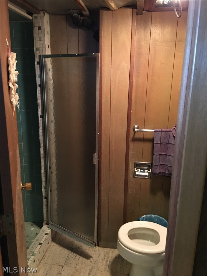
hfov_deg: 48.2
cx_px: 104
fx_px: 231
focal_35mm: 29
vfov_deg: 61.7
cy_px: 138
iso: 80
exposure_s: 1/4
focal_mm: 4.15
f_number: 2.2
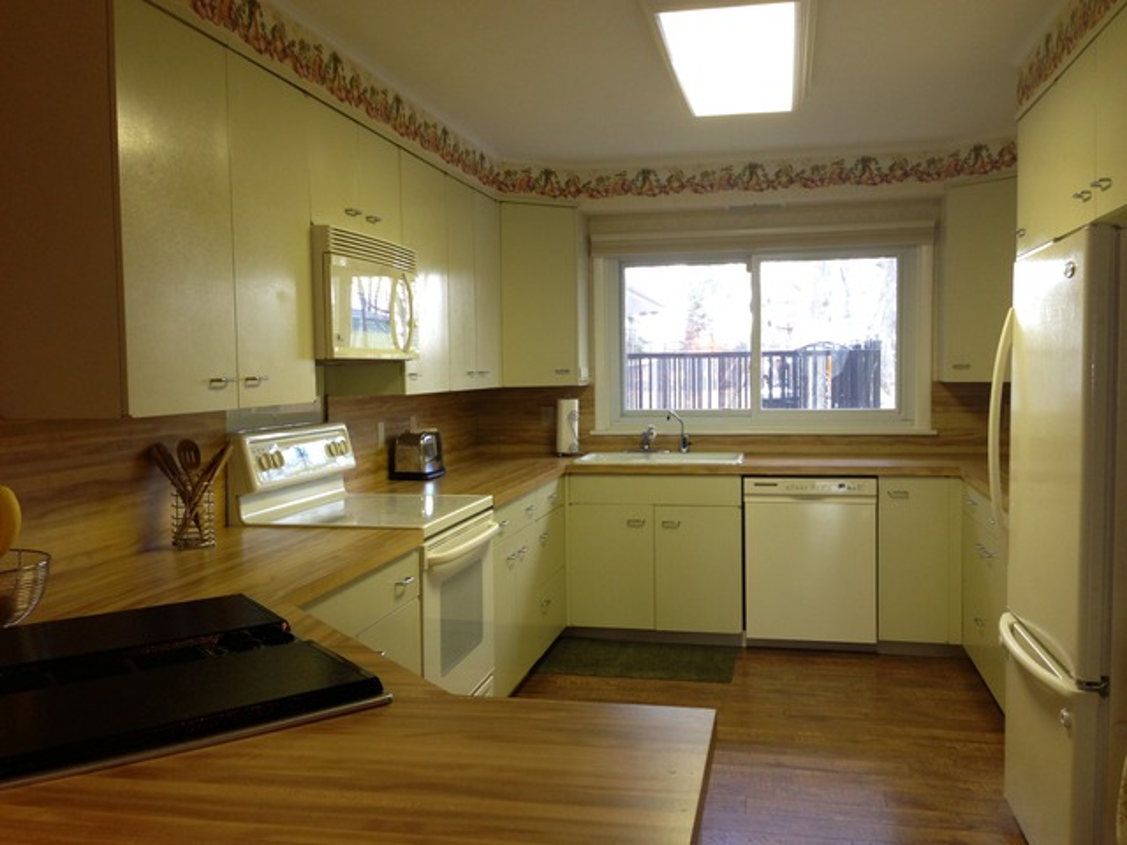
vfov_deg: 42.9
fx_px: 1074
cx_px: 564
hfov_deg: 55.4
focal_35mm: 33
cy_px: 422
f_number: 2.4
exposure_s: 1/20
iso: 80
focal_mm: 4.13
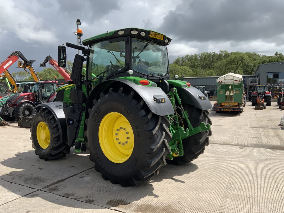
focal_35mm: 29
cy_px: 106
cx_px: 142
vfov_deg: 48.2
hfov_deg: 61.7
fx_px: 238
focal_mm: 3
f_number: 1.8
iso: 16
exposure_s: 1/1730
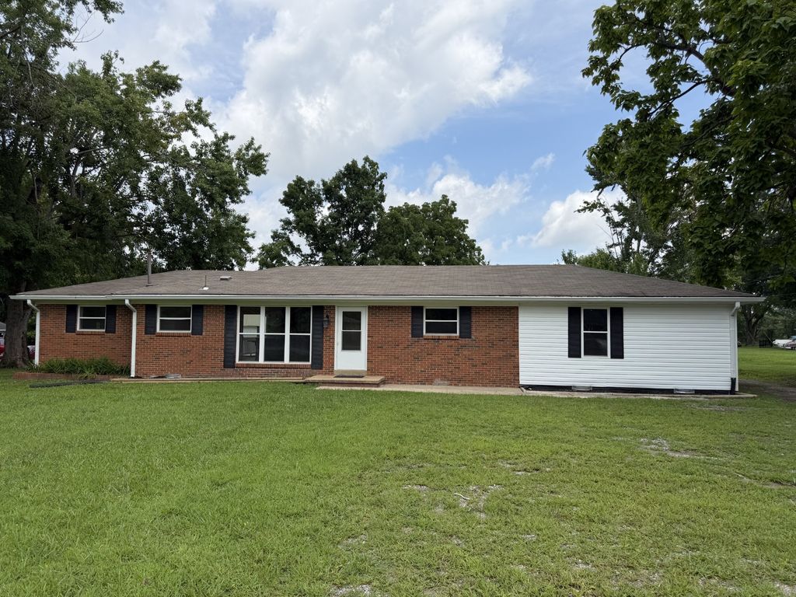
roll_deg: -0.2
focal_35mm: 24
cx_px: 398
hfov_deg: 71.6
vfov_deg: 56.8
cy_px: 298
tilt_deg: +2.9
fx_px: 552
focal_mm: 6.76
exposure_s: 1/4167
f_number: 1.78
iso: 80
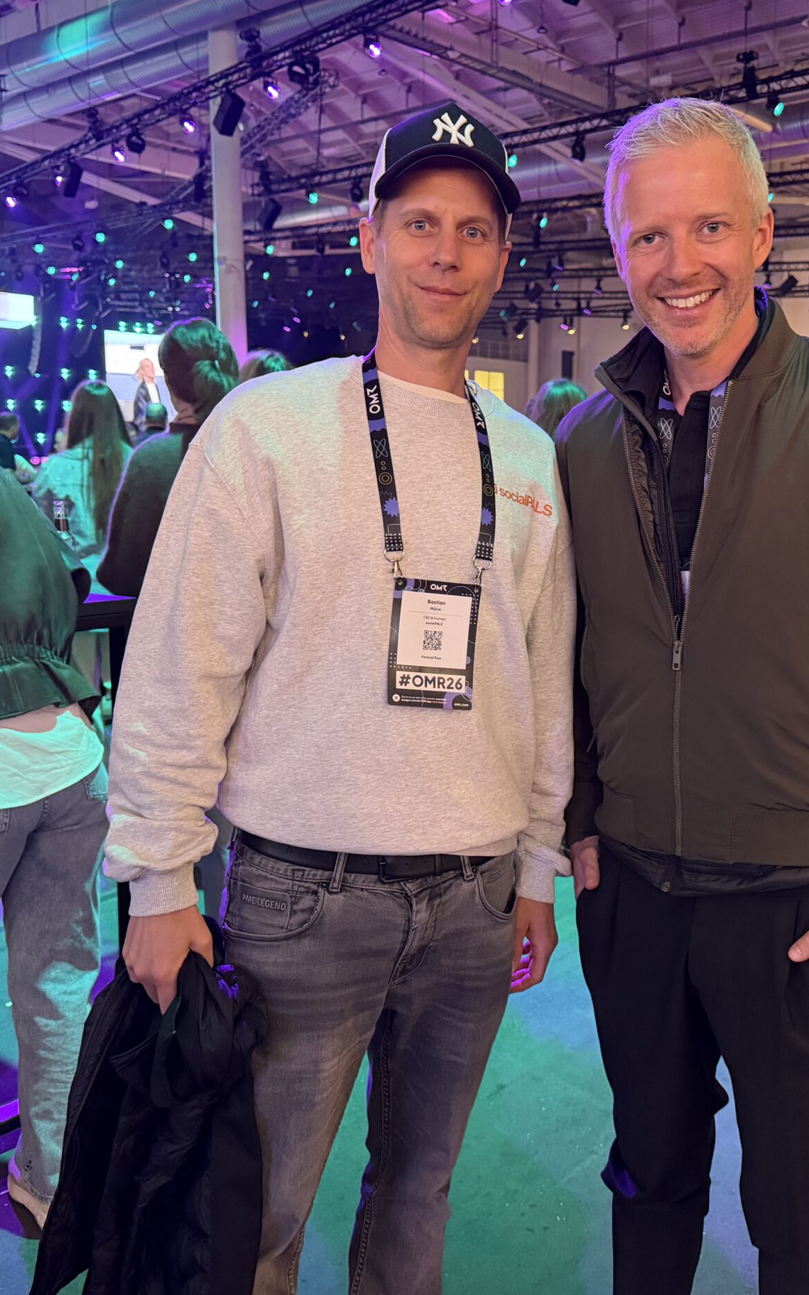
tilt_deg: -7.4
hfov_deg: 36.1
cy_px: 636
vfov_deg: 55.3
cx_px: 499
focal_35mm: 35
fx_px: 1235
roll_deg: +0.4
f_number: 1.78
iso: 800
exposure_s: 1/60
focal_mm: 6.76
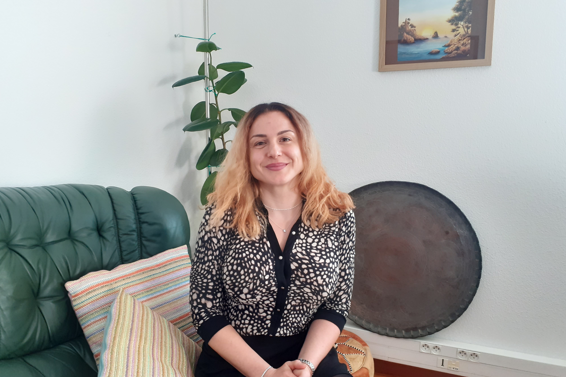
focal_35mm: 29
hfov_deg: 63.7
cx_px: 287
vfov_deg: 44.9
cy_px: 203
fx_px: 456
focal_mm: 3.6
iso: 125
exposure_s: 1/50
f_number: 1.9
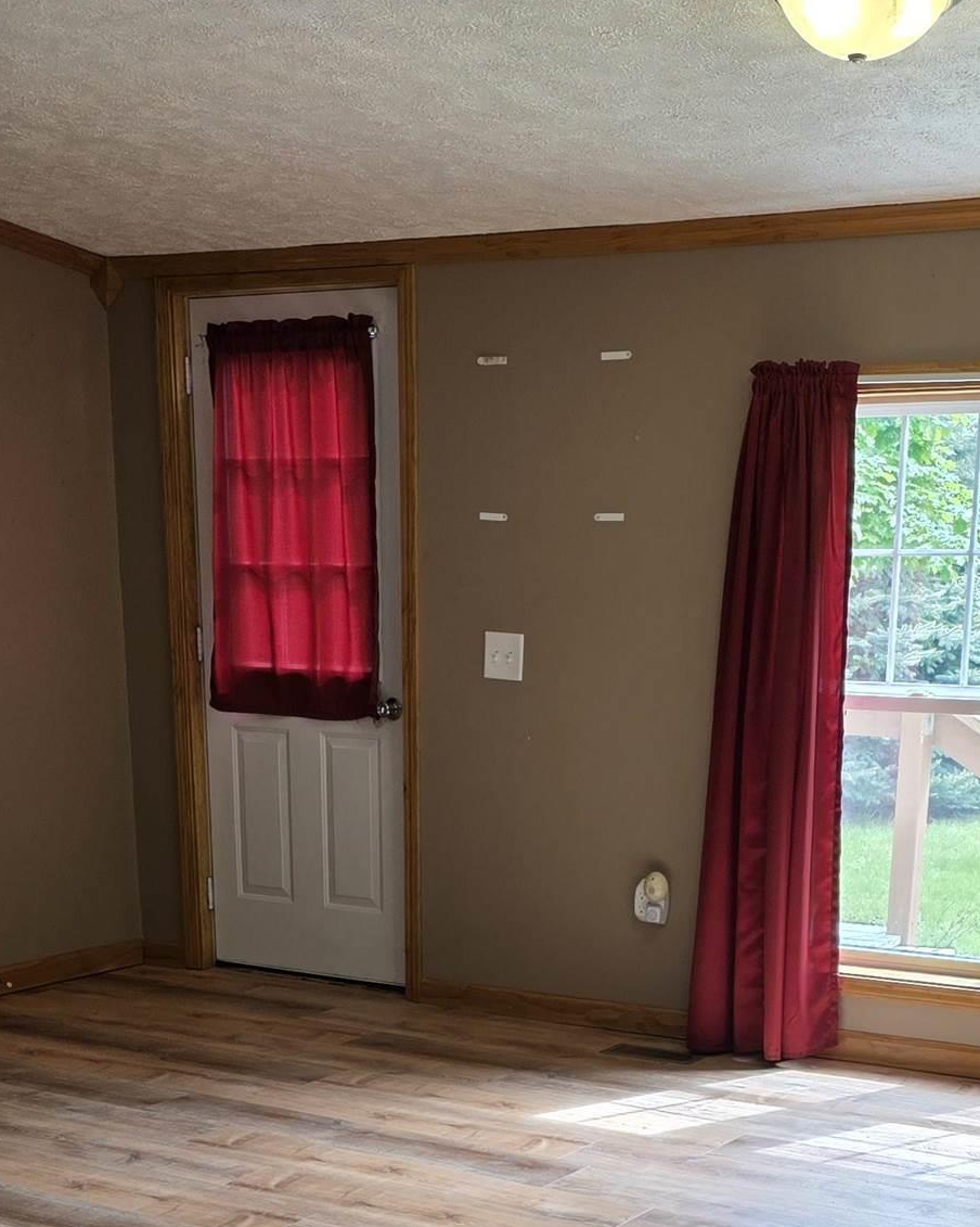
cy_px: 1242
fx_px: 2213
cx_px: 506
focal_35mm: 61
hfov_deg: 25.0
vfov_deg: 28.9
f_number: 1.7
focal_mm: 6.3
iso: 50
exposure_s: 1/120
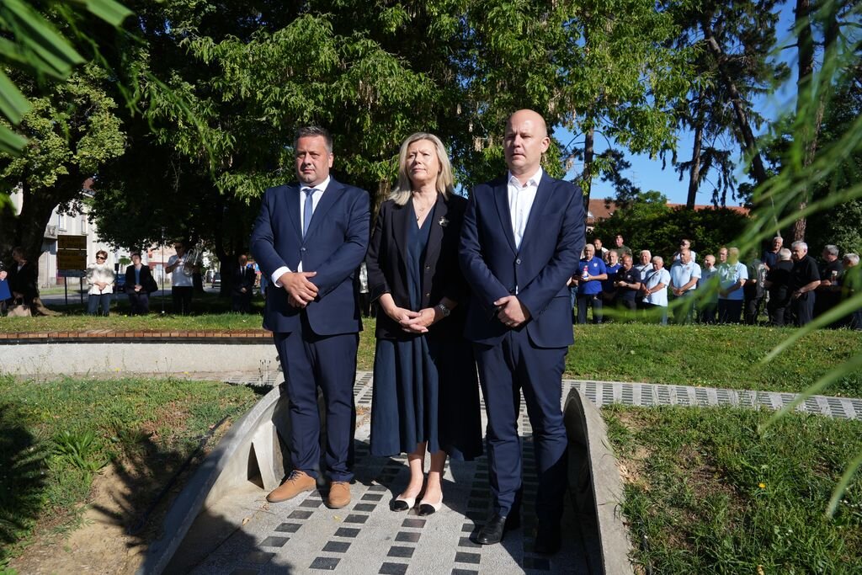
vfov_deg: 51.3
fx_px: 599
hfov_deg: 71.5
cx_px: 431
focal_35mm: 25
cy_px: 288
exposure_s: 1/200
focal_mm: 25
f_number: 8
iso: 100
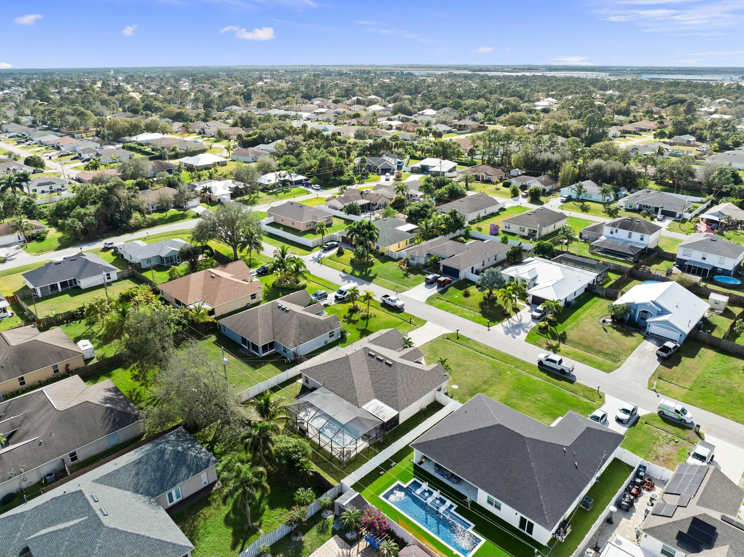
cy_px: 278
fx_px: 515
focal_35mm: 24
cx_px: 372
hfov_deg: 71.6
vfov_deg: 56.8
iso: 100
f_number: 2.8
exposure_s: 1/640
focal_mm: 12.29
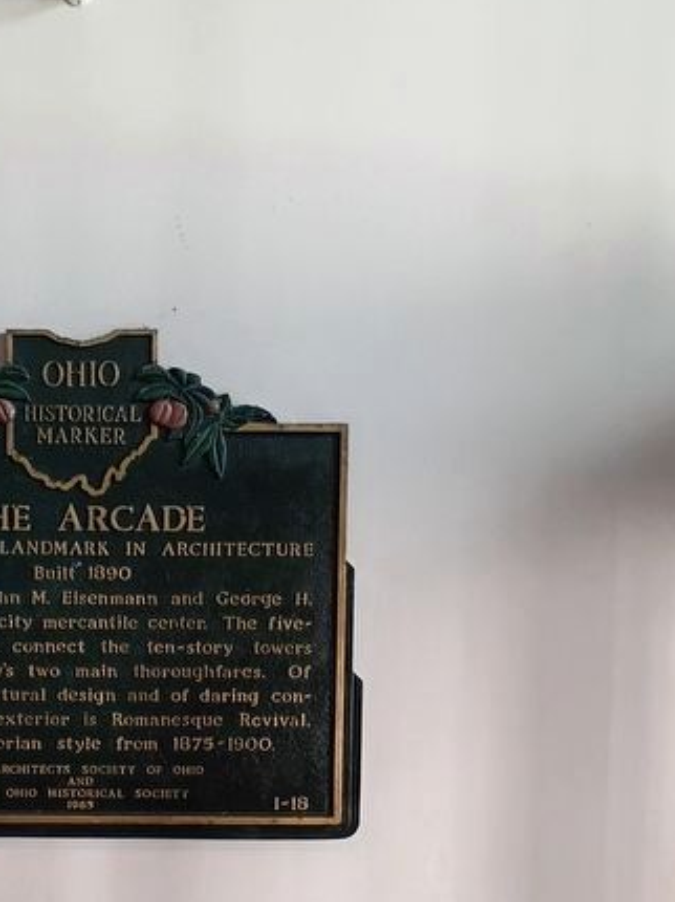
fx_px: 1405
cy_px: 743
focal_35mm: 54
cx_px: 63
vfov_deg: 34.3
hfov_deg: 26.1
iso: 676
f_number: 1.8
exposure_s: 1/40
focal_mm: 4.27
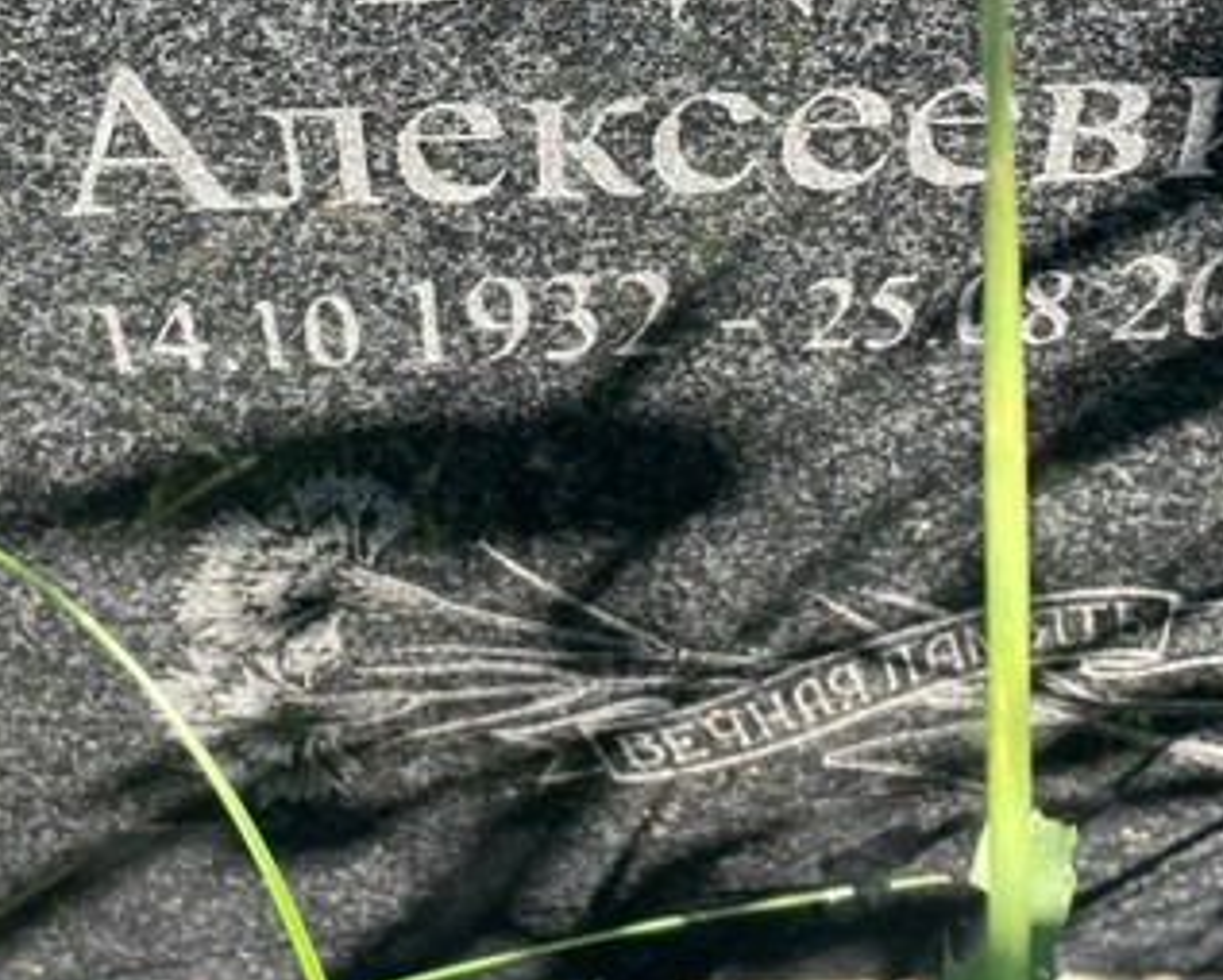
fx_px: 2318
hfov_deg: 29.5
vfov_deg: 23.0
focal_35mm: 64
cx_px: 521
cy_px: 15
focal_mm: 4.2
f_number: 1.6
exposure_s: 1/518
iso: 32
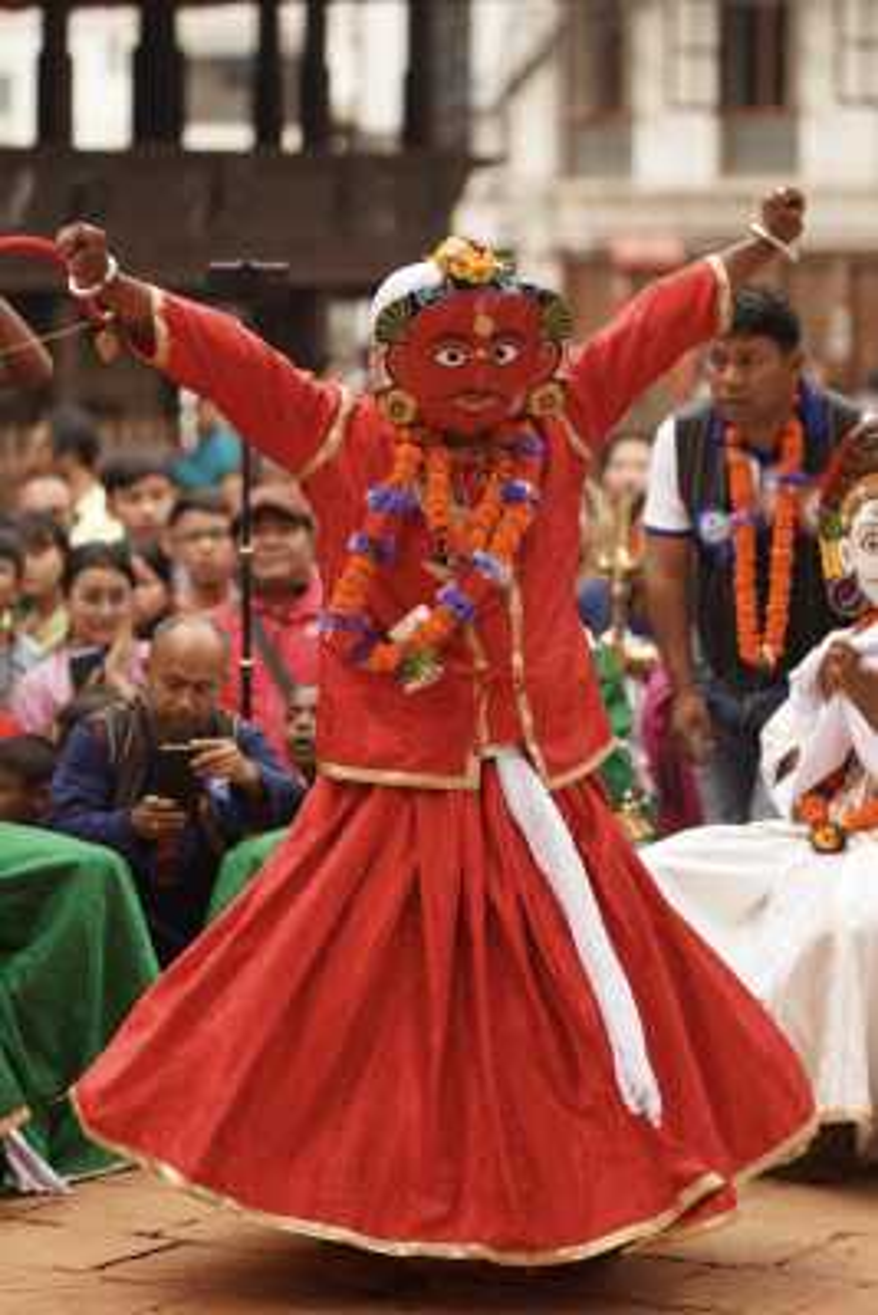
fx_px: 3107
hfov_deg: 16.1
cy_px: 658
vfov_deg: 23.9
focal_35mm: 85
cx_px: 439
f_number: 1.8
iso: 125
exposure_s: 1/320
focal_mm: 85
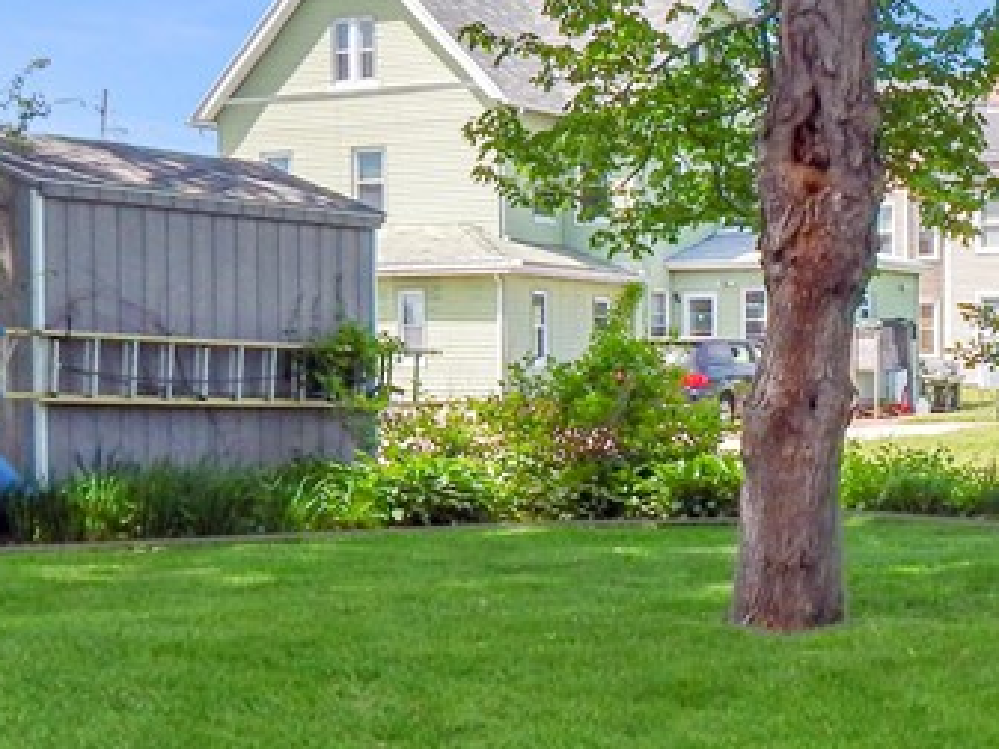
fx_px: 2020
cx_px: 910
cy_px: 636
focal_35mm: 70
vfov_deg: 20.7
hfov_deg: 26.8
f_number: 3
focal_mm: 4
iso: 125
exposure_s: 1/800
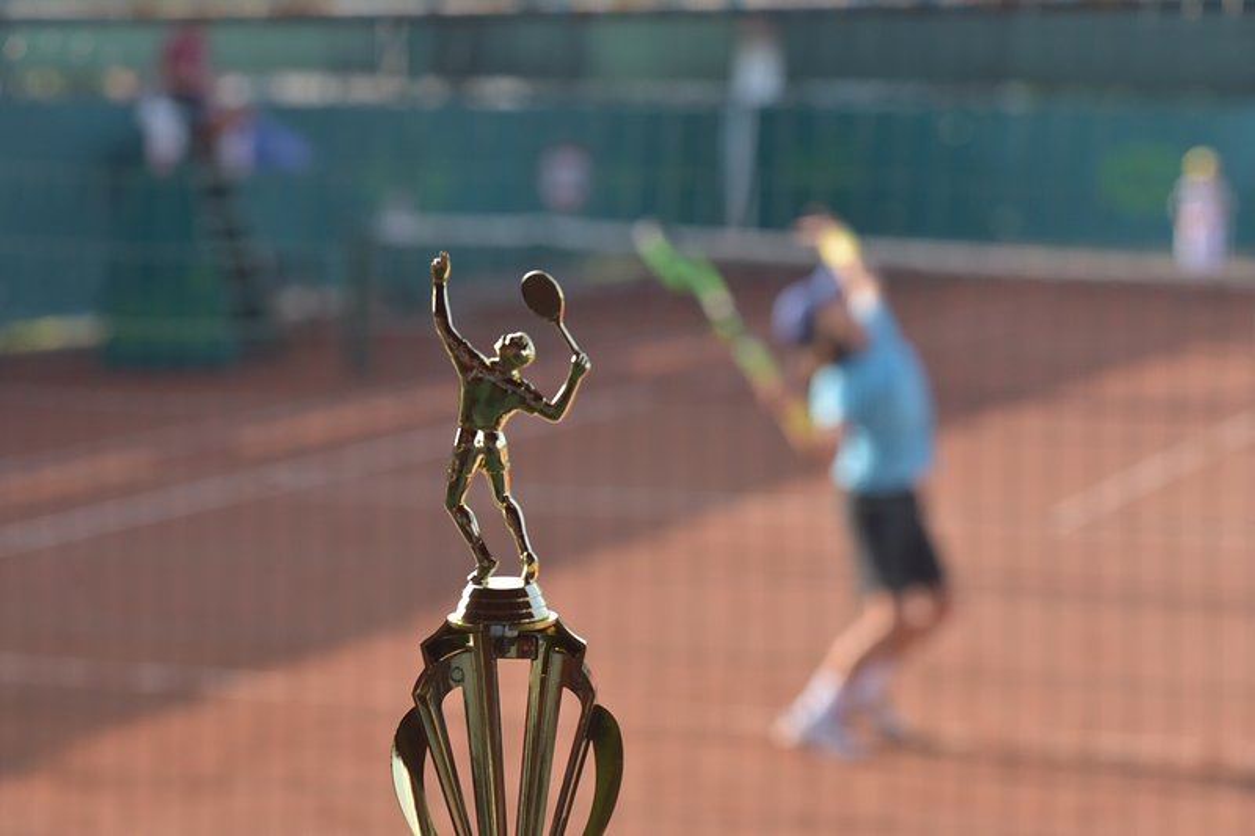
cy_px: 418
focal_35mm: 80
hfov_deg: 25.4
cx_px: 628
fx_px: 2788
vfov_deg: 17.1
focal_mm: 80
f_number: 7.1
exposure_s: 1/2000
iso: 1000
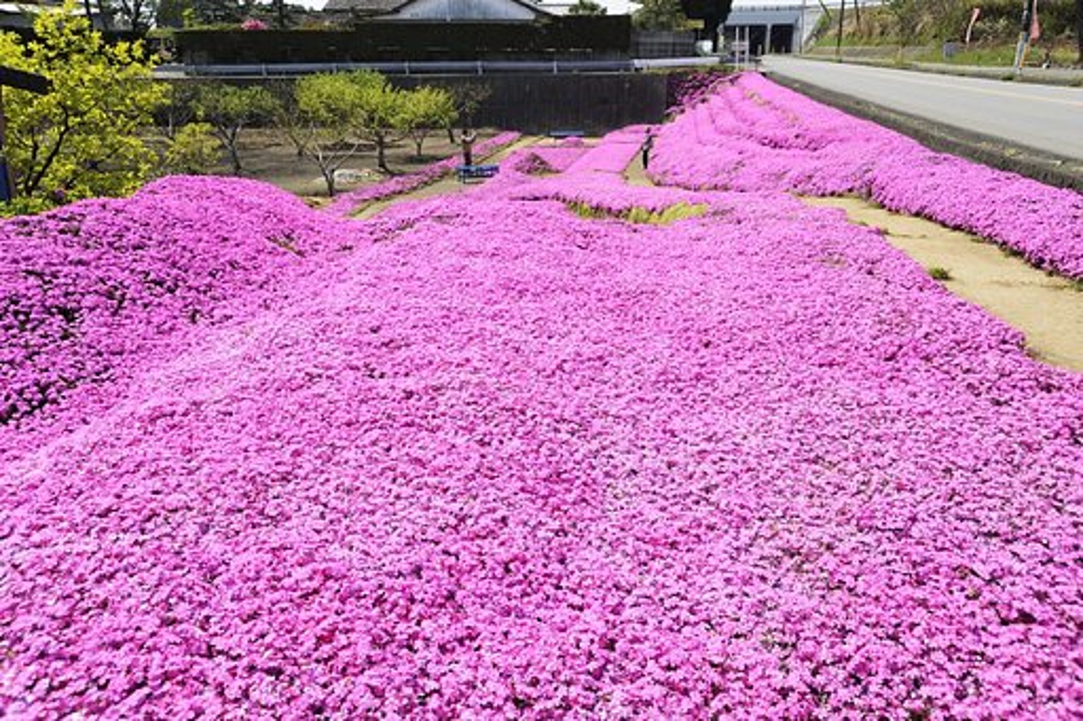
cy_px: 360
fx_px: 962
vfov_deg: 41.1
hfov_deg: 58.7
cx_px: 542
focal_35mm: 32
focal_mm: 32
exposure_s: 1/400
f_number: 10
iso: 320
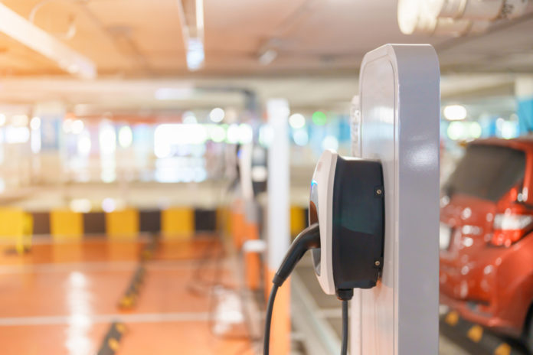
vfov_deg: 27.0
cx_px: 266
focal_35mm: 50
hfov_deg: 39.6
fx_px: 740
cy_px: 178
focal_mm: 50
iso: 800
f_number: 1.2
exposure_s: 1/100
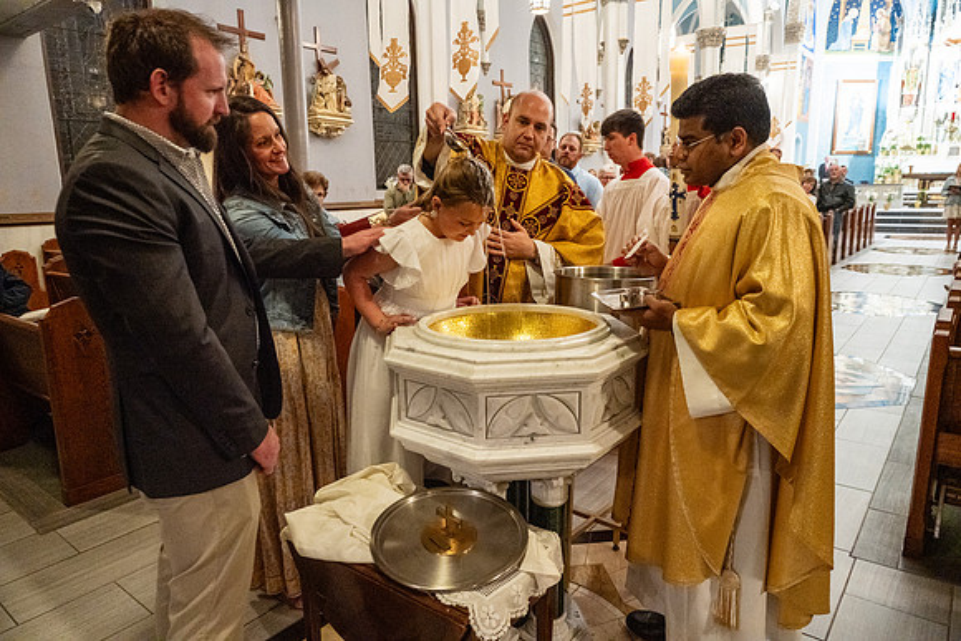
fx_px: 641
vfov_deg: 53.2
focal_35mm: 24
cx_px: 480
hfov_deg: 73.7
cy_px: 320
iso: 5000
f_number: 4.5
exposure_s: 1/60
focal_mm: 24
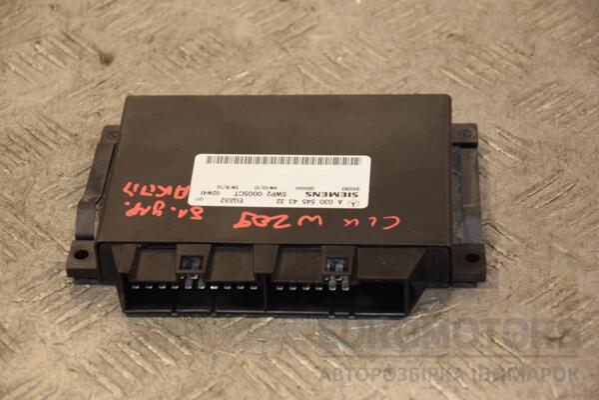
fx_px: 2446
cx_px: 300
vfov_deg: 9.3
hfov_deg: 14.0
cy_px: 200
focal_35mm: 147
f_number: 5.6
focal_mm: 98
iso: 800
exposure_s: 1/160
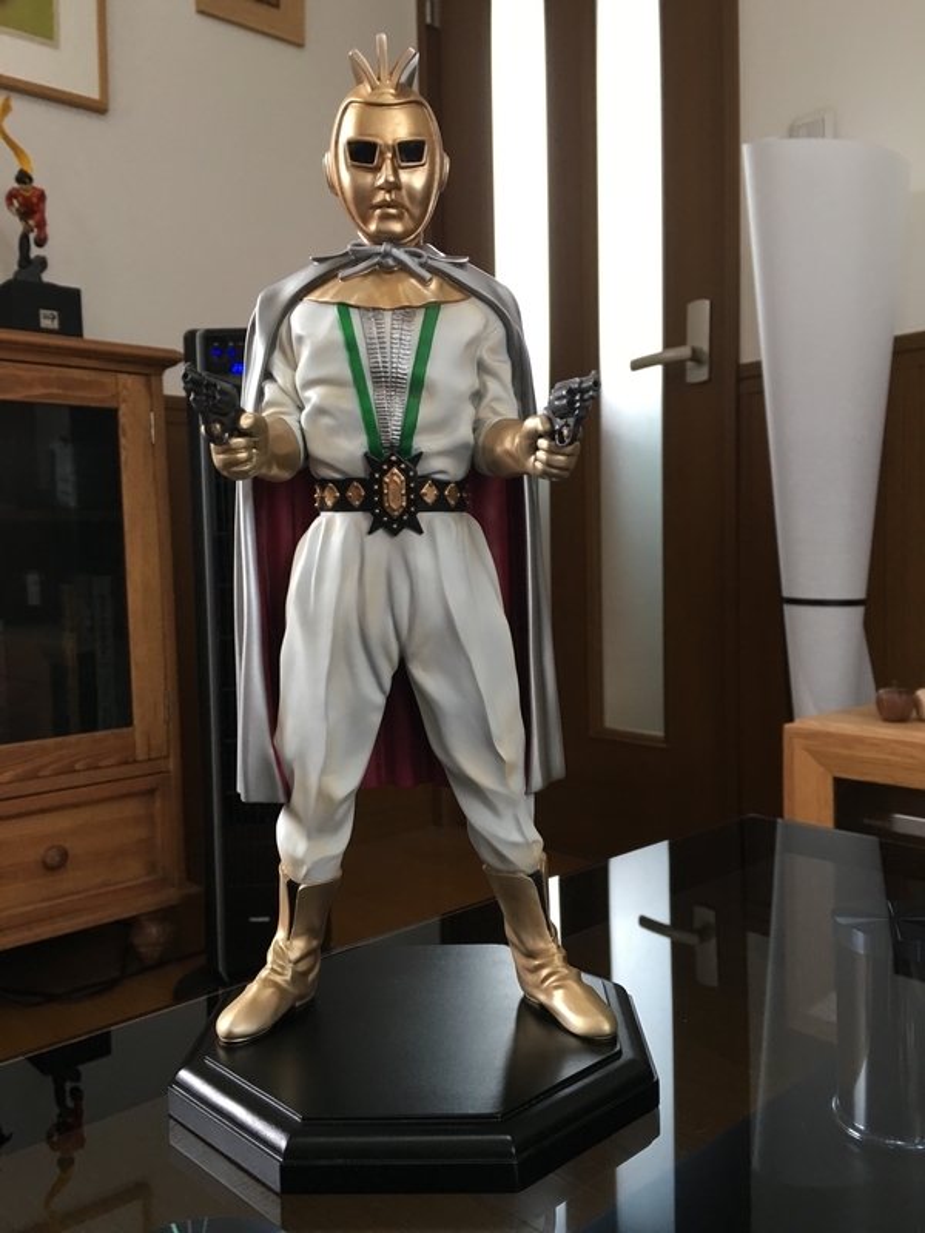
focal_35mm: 29
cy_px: 616
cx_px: 462
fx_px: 1033
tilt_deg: -2.3
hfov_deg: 48.2
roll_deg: +1.4
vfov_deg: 61.7
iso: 40
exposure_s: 1/15
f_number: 2.2
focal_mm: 4.15
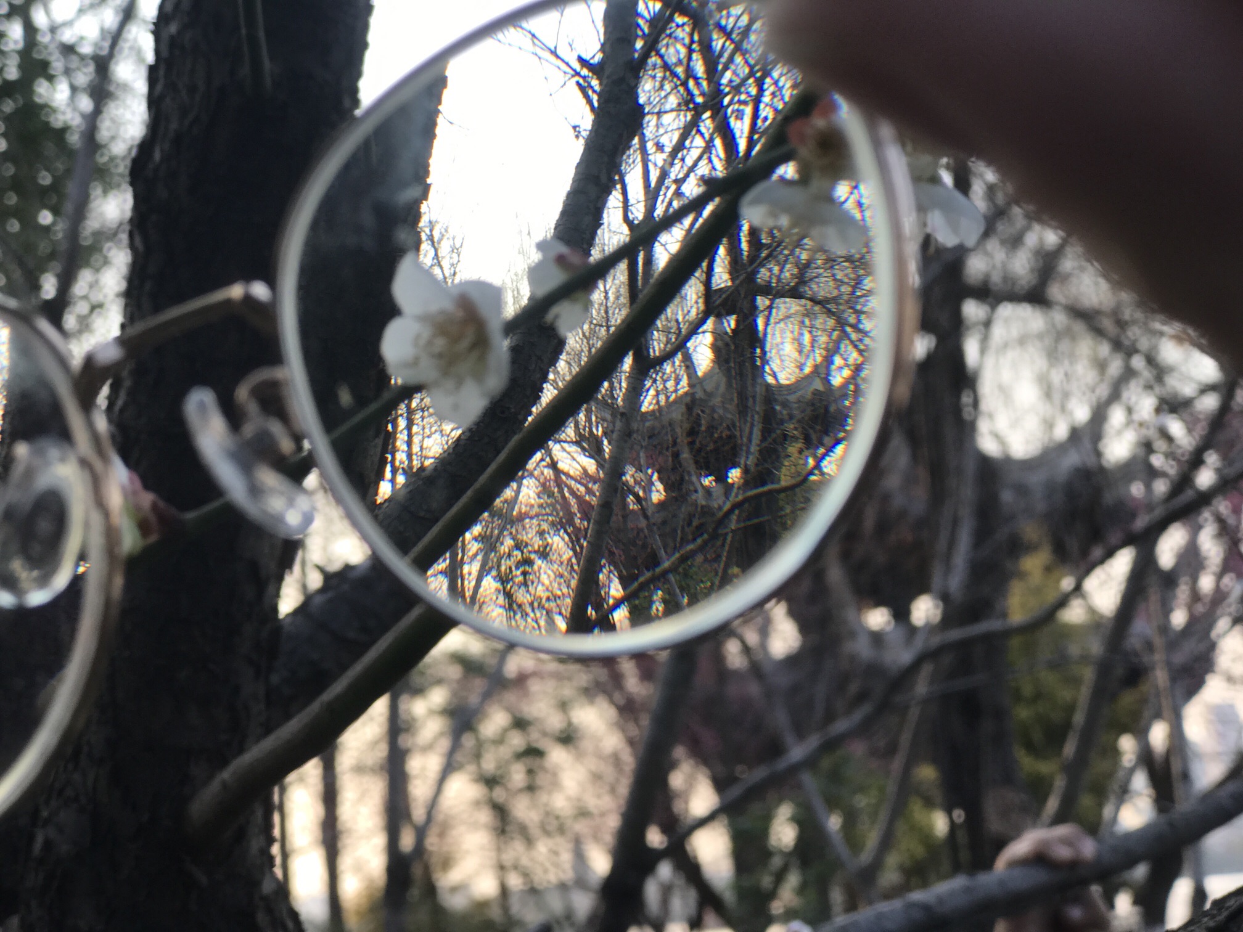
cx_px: 622
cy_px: 466
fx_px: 2047
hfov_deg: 33.8
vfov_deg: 25.7
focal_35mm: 57
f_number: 2.8
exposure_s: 1/142
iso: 20
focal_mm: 6.6
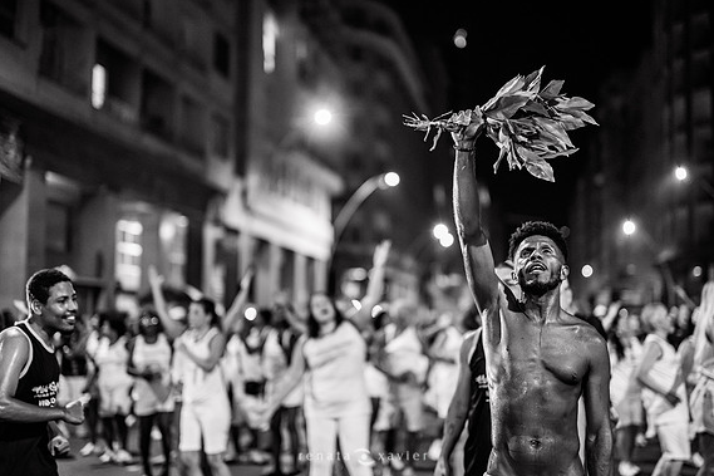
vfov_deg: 26.5
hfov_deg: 38.9
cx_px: 361
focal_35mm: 51
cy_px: 235
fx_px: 1011
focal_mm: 50
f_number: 1.2
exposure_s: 1/320
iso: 2000
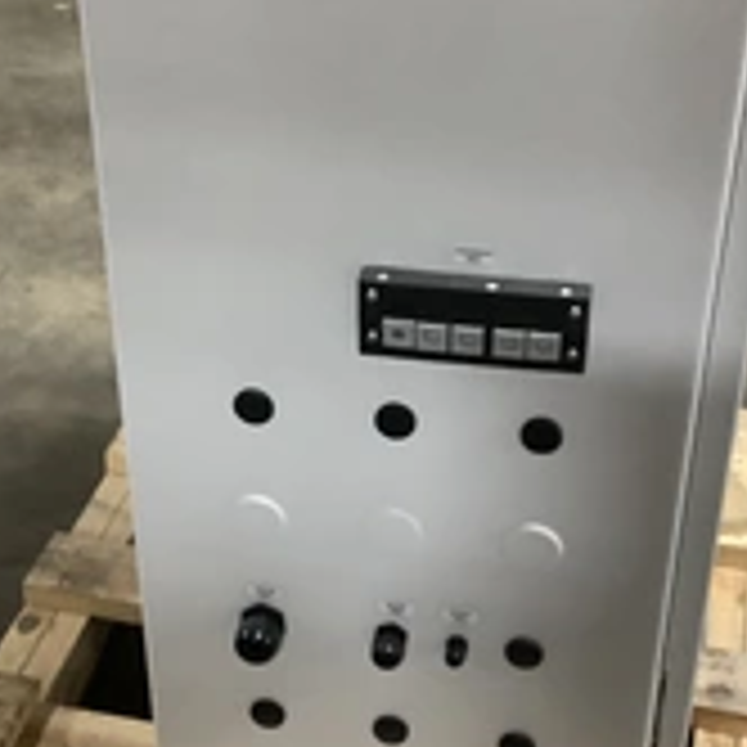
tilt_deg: -36.4
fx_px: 1611
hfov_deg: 26.1
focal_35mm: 66
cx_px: 324
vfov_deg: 26.1
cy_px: 446
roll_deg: -0.2
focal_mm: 3.3
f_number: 2.4
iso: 640
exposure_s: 1/30
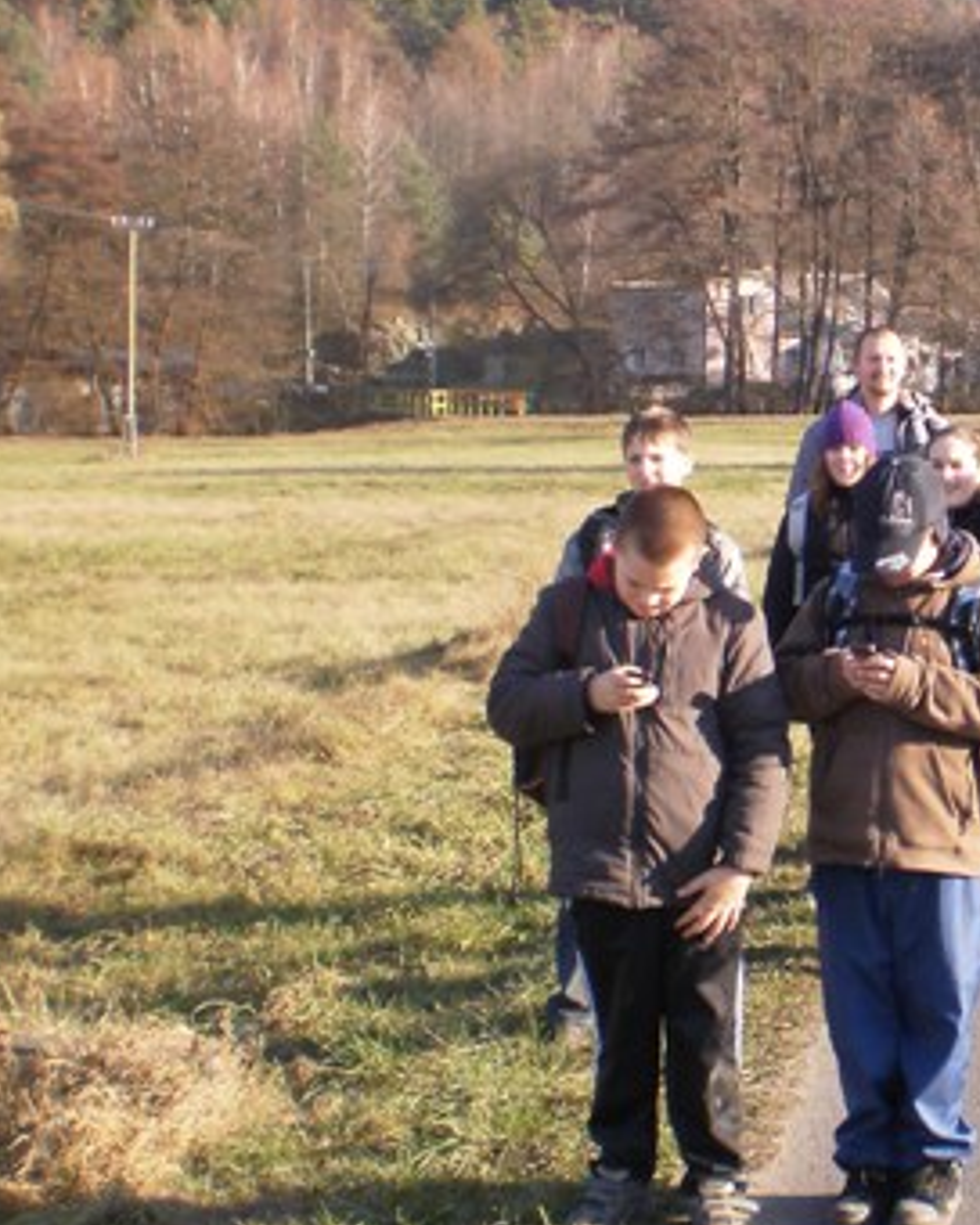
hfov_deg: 19.3
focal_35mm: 78
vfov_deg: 24.3
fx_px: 2828
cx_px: 912
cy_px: 418
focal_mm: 6.3
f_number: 4.6
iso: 100
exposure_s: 1/160
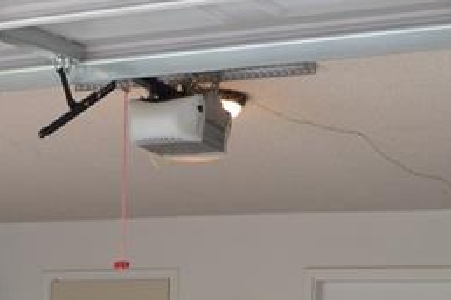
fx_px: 1340
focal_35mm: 107
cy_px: 495
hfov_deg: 18.9
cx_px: 79
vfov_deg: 12.0
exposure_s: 1/100
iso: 400
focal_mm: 18
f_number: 5
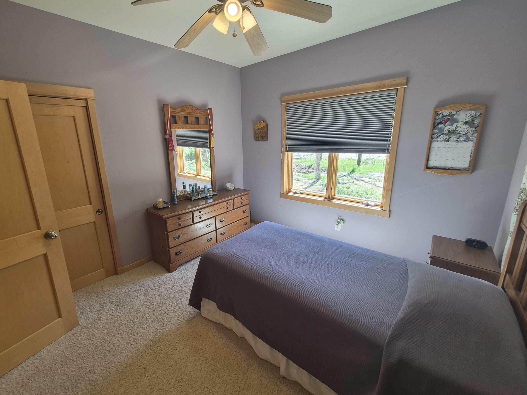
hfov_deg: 102.0
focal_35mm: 14
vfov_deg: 85.6
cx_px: 251
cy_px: 186
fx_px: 213
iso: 64
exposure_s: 1/60
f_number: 2.2
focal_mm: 1.74
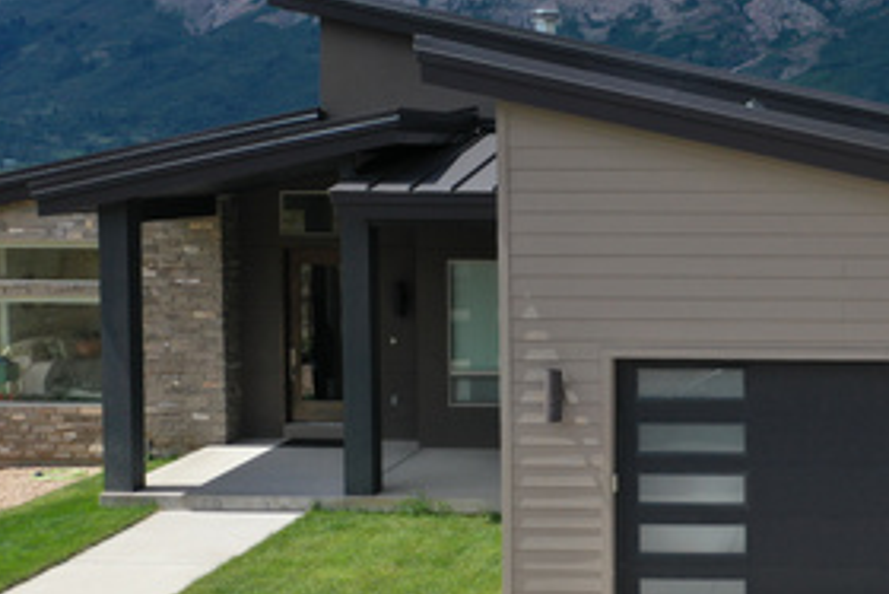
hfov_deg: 29.8
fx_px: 1581
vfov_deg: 21.2
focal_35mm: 64
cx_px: 838
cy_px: 240
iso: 100
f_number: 3.2
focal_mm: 10.26
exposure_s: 1/1600
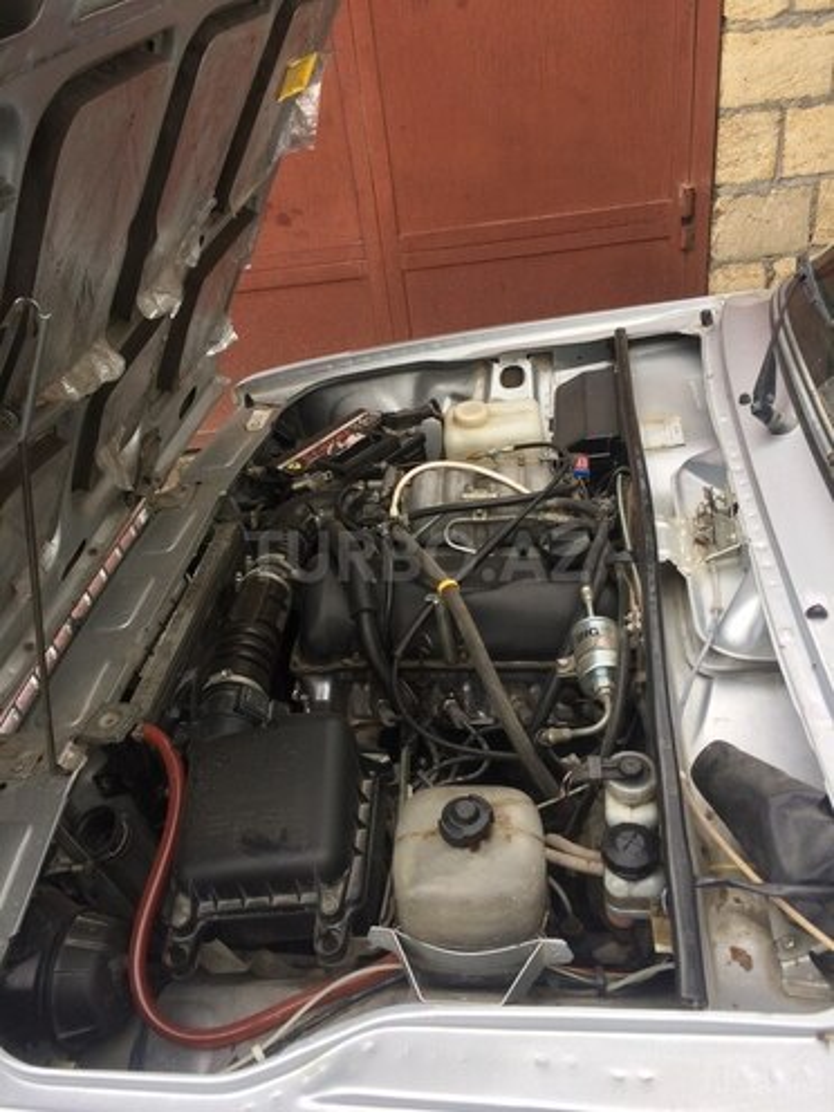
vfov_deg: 61.7
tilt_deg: -33.9
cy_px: 556
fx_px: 932
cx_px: 417
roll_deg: +6.8
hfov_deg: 48.2
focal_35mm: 29
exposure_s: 1/50
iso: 50
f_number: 2.2
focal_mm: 4.15
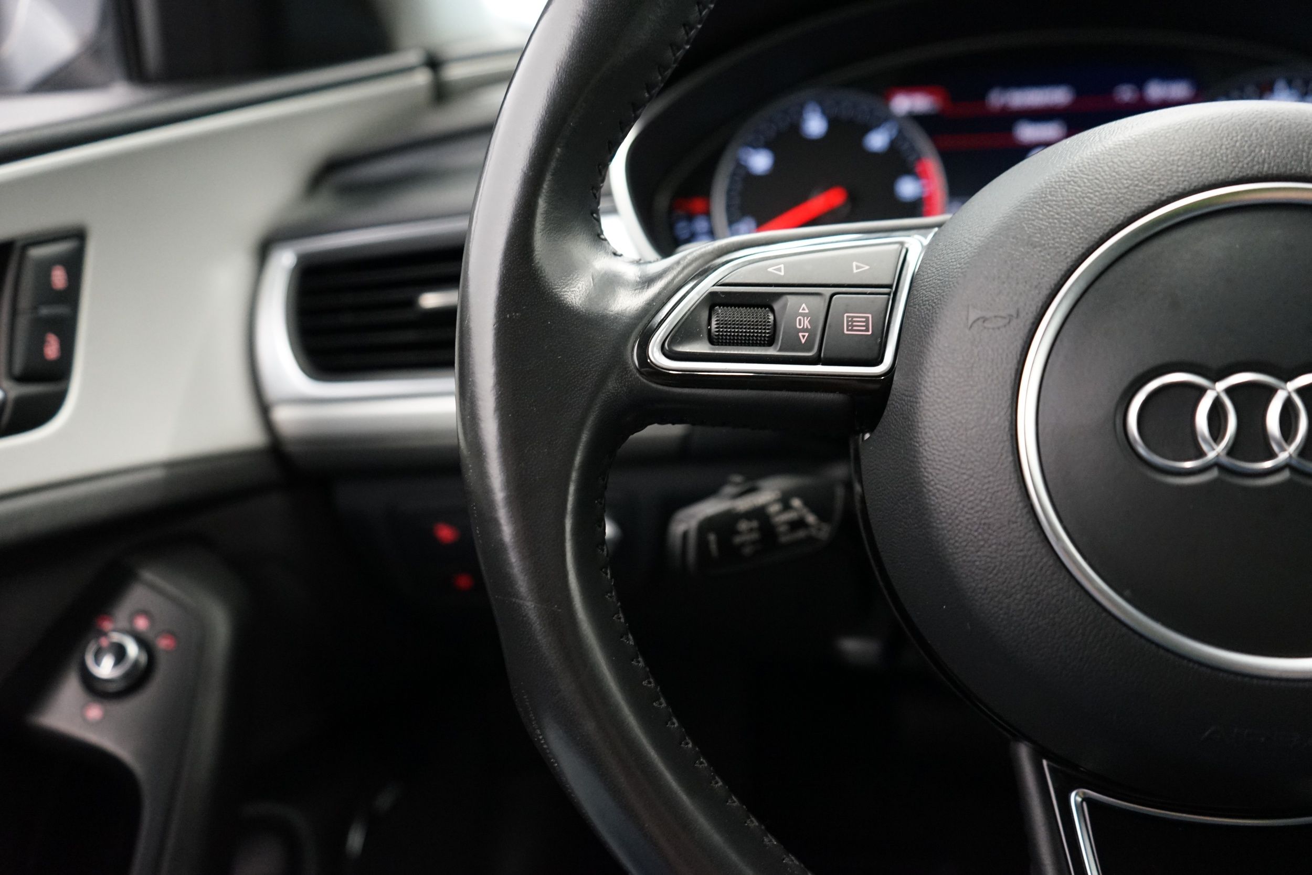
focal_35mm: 28
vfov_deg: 46.4
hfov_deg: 65.5
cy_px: 438
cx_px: 656
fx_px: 1020
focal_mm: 28
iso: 3200
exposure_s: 1/60
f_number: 3.5
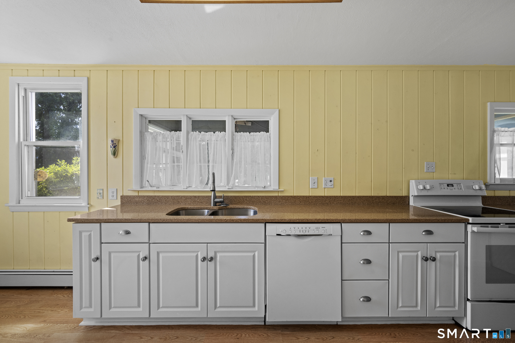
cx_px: 258
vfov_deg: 81.2
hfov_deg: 104.3
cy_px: 172
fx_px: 200
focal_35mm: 14
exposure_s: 1/20
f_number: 9
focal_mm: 14
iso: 320
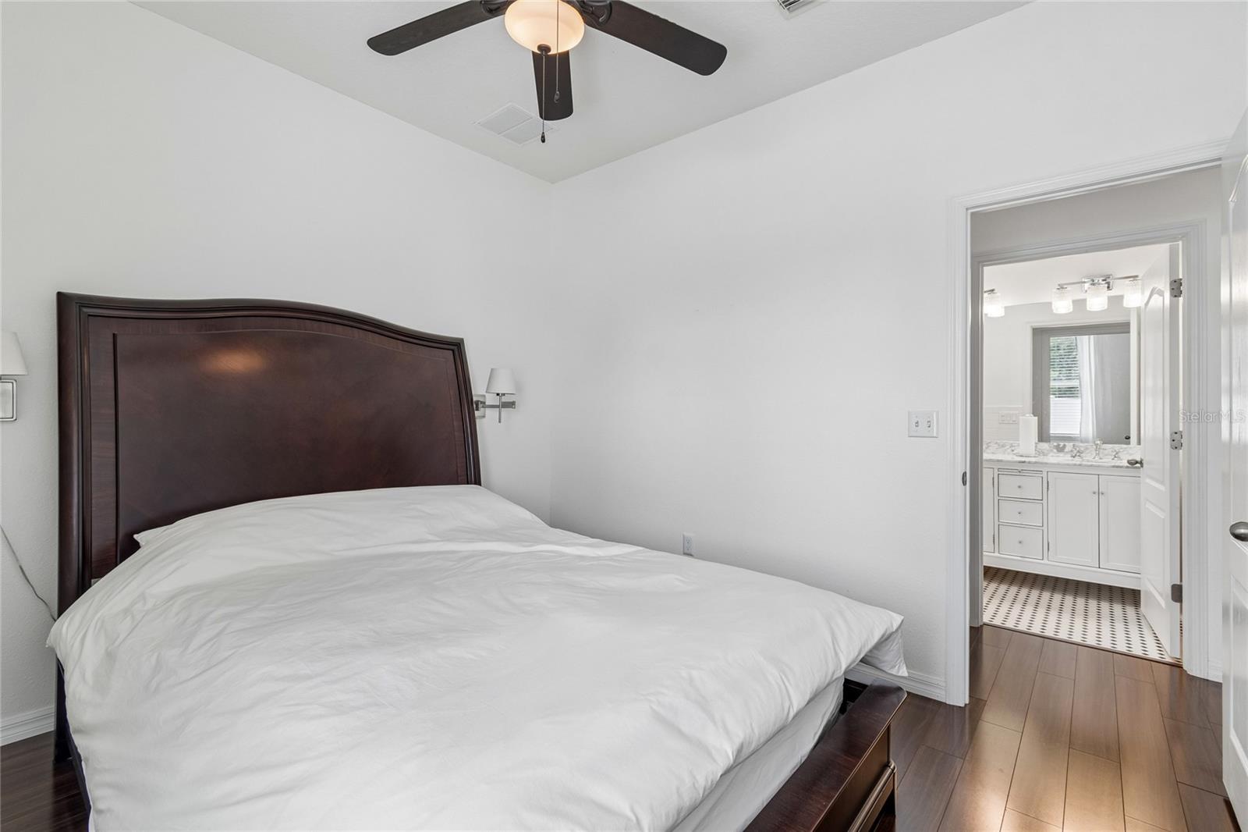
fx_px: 520
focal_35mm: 15
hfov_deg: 100.4
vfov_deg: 77.3
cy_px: 416
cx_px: 624
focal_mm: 10
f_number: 7.1
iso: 100
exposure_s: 1/5
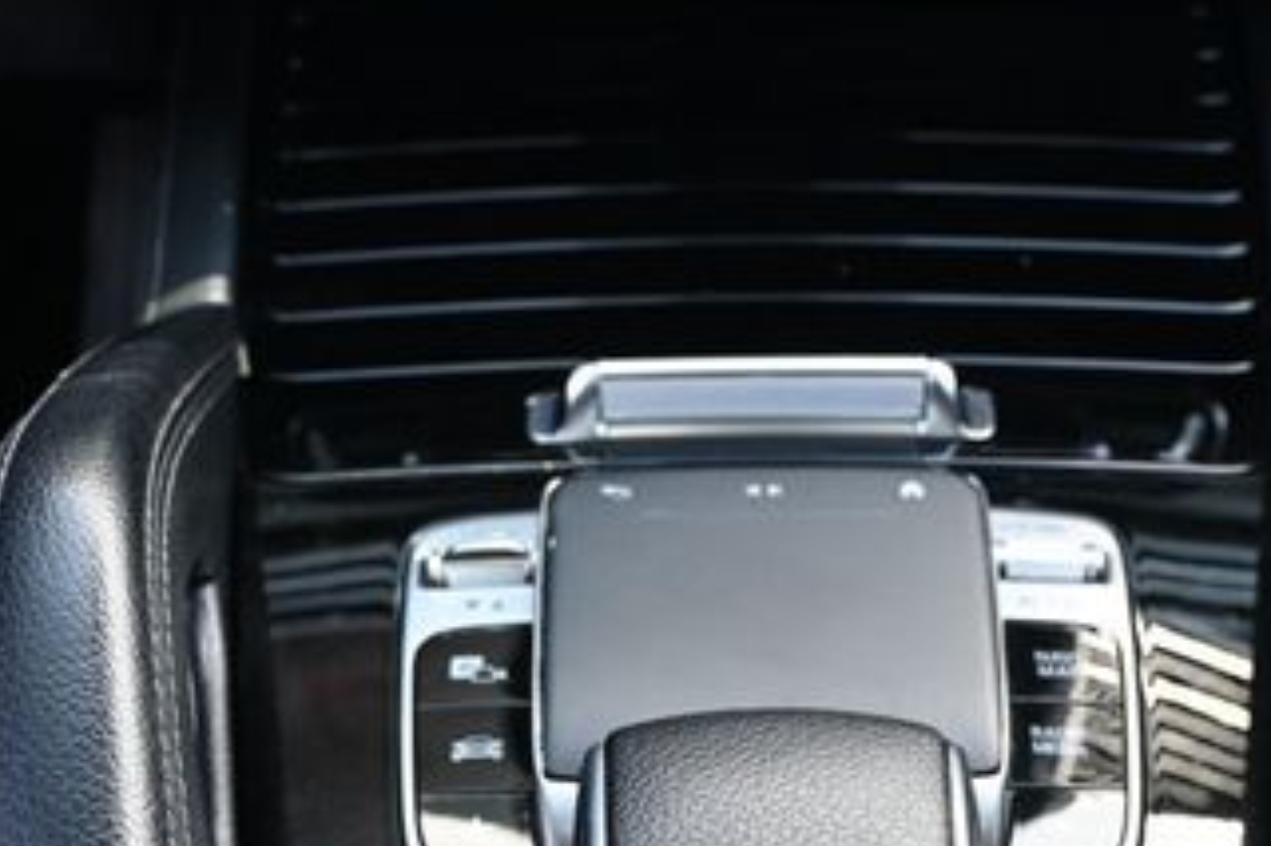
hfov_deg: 27.5
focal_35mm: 74
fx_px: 2594
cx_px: 747
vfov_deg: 18.2
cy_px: 798
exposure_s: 1/125
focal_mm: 24.5
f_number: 4.2
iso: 800
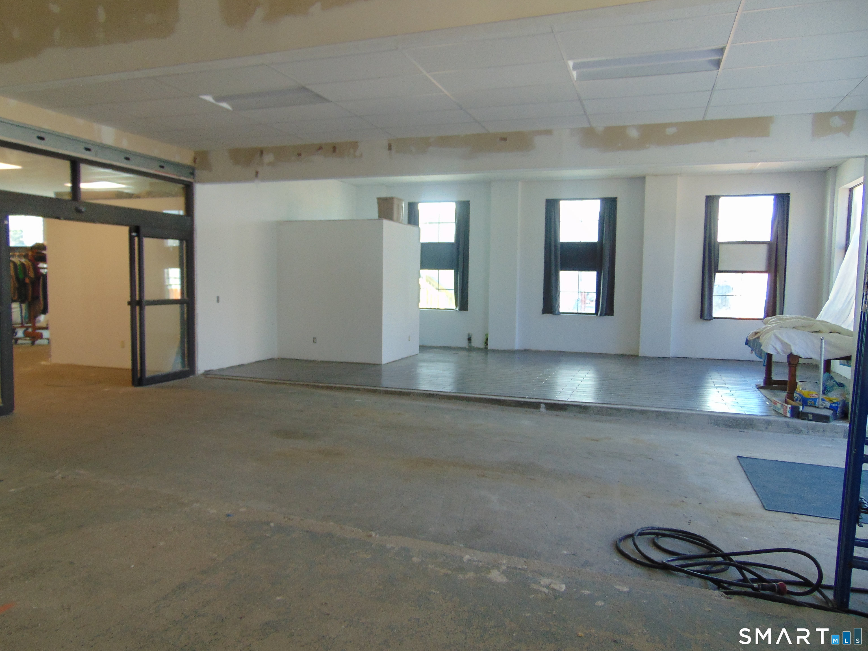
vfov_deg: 54.9
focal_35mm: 25
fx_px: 627
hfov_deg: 69.4
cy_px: 326
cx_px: 434
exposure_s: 1/30
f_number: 3
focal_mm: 4.5
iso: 100
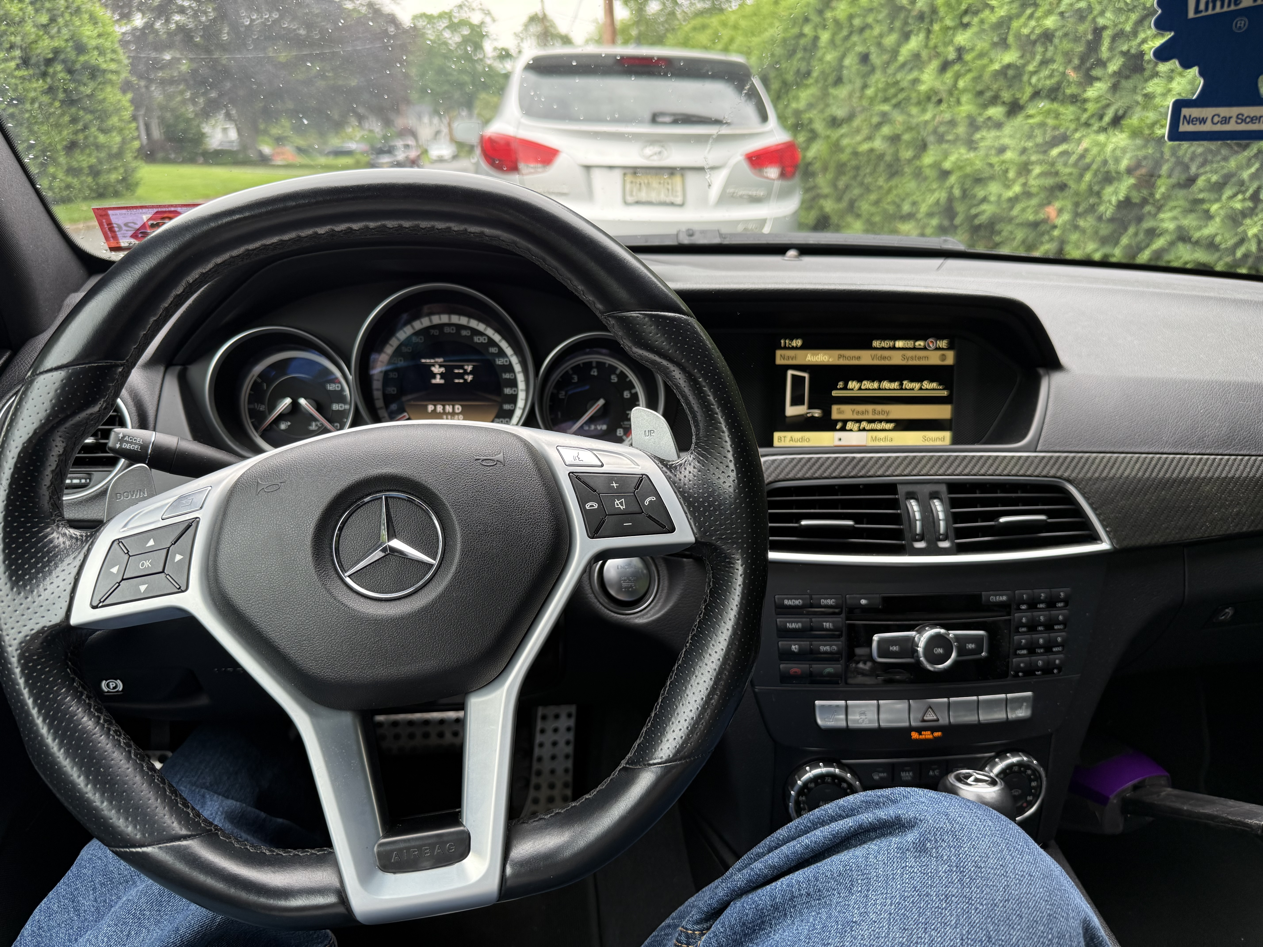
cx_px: 632
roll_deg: +1.4
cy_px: 474
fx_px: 876
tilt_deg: -19.0
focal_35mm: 24
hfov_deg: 71.6
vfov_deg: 56.8
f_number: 1.78
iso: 100
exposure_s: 1/121
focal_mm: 6.76
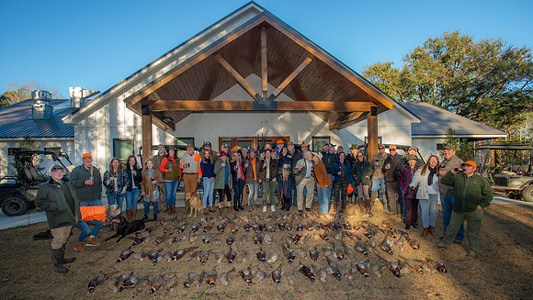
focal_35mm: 20
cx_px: 266
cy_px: 174
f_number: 5.6
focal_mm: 19
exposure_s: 1/125
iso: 160
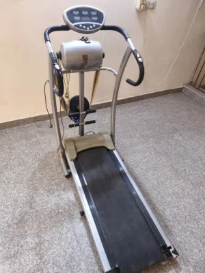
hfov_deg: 58.9
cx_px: 102
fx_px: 182
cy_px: 136
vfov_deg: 73.9
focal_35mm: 23
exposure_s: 1/50
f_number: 1.62
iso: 320
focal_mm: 6.45
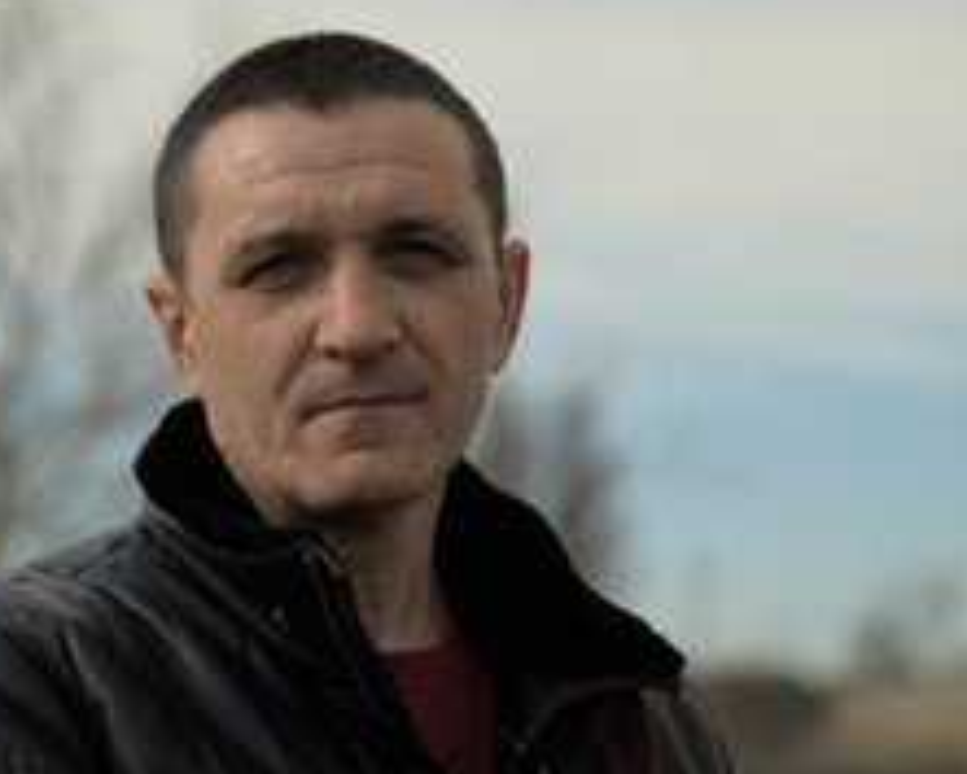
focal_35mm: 114
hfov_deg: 16.9
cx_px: 464
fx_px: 3264
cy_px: 418
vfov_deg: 13.5
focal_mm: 67
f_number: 2.8
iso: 100
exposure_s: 1/125
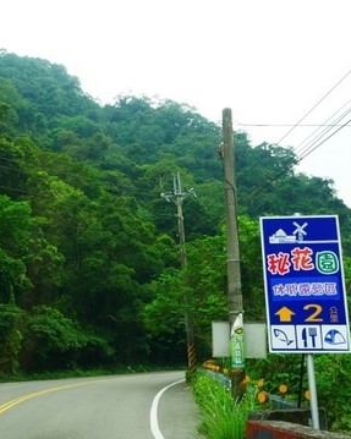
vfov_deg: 38.0
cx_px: 53
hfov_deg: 29.8
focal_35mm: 49
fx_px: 637
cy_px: 207
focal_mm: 15
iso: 200
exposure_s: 1/100
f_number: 4
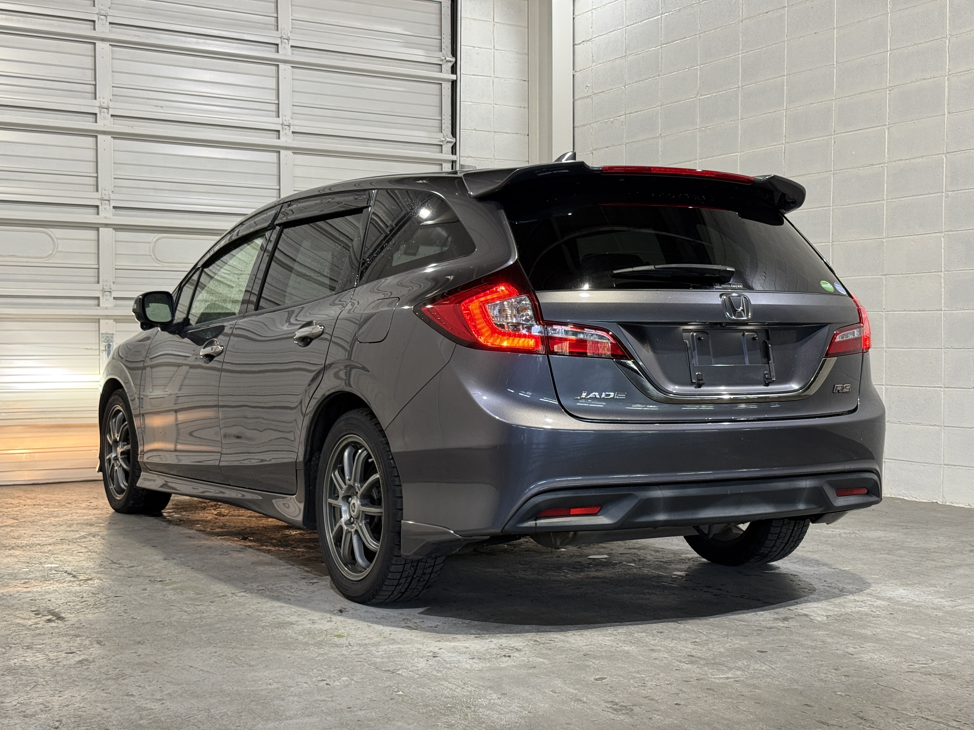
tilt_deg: -0.5
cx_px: 487
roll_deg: -0.9
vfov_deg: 30.3
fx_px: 1351
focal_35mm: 48
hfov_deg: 39.7
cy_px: 365
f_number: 1.78
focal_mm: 6.76
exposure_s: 1/60
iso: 125
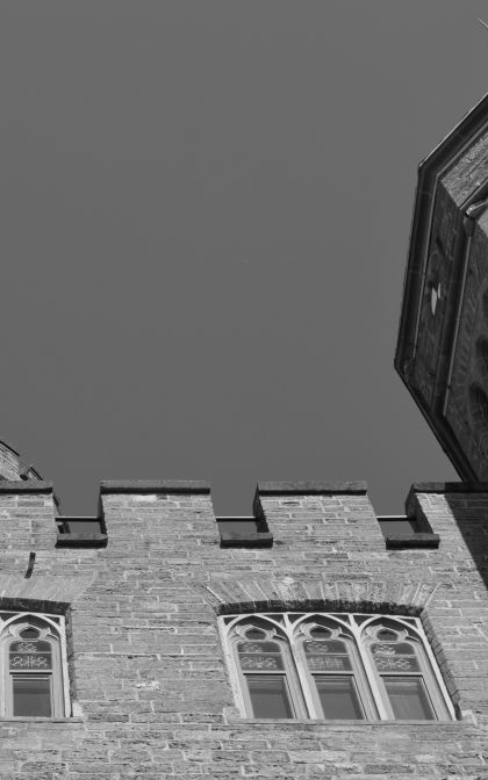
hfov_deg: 13.7
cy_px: 388
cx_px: -65
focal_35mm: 93
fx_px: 1979
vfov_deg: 22.3
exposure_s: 1/250
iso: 100
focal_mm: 40
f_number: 8
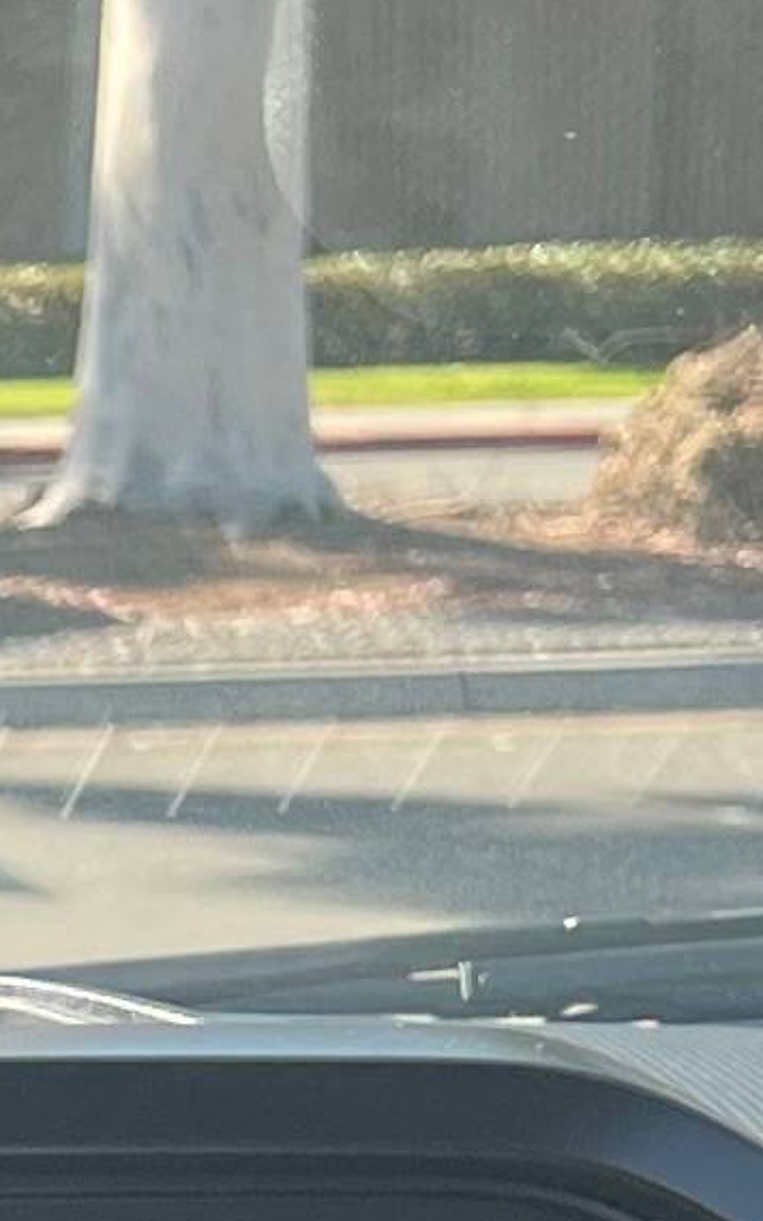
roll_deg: +2.6
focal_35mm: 195
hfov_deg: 6.1
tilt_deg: -13.1
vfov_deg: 10.4
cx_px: -1665
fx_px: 6491
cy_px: 1853
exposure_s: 1/464
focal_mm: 5.7
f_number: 1.5
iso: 50
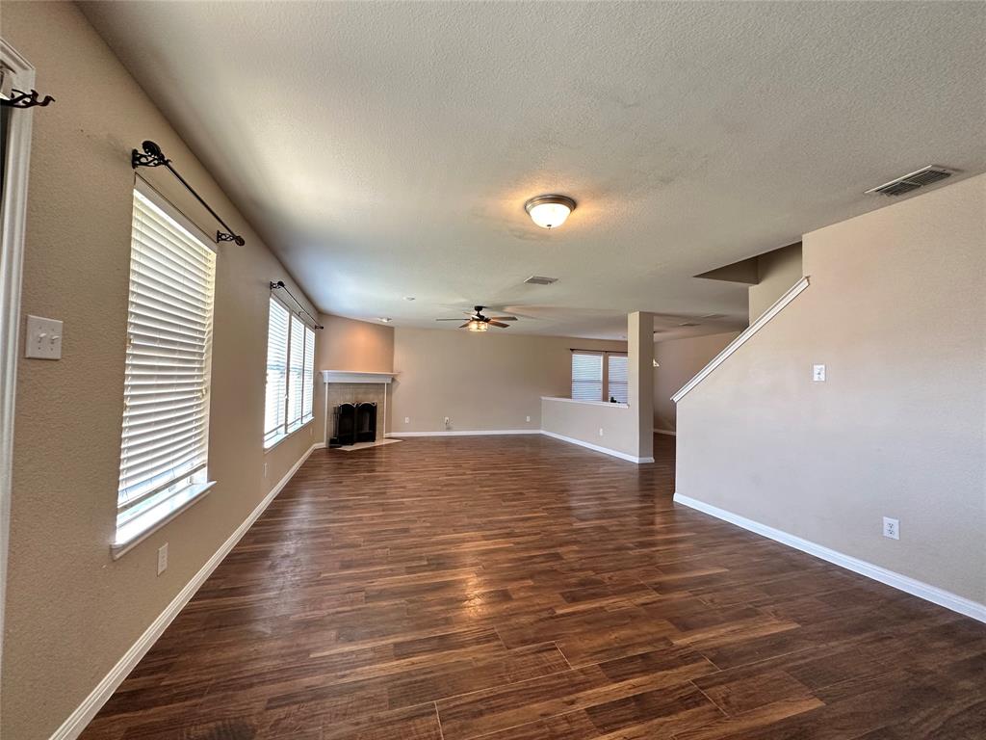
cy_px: 370
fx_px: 399
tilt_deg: +1.8
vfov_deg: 85.7
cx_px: 493
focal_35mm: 14
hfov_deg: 102.1
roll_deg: -1.6
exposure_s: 1/60
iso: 200
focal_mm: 2.22
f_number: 2.2
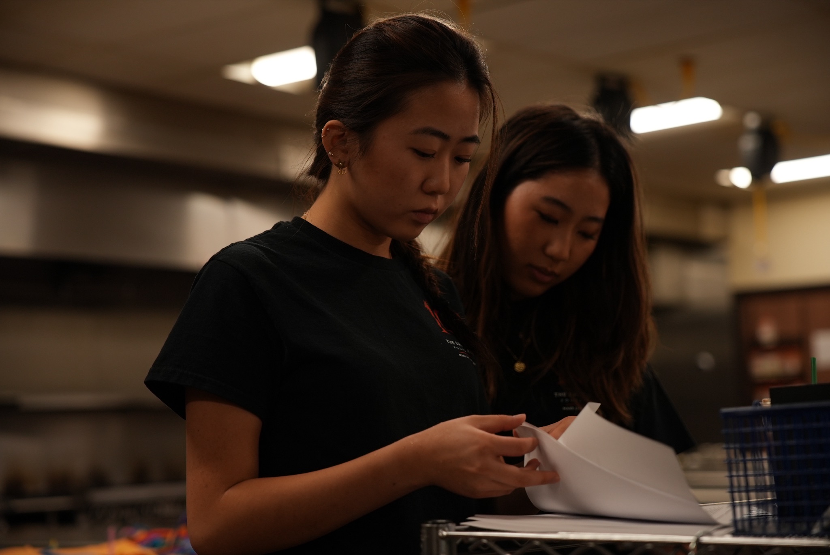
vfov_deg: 19.5
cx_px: 415
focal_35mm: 70
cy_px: 278
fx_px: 1615
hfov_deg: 28.8
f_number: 2.8
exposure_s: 1/200
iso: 800
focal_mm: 70
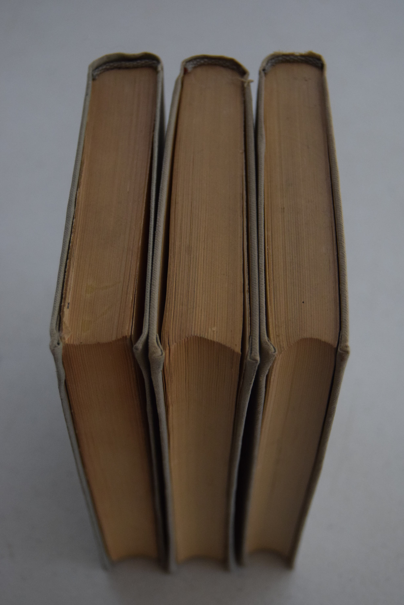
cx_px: 202
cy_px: 302
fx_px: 1008
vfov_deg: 33.4
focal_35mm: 60
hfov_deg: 22.7
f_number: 5
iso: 1600
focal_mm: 40
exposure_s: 1/500
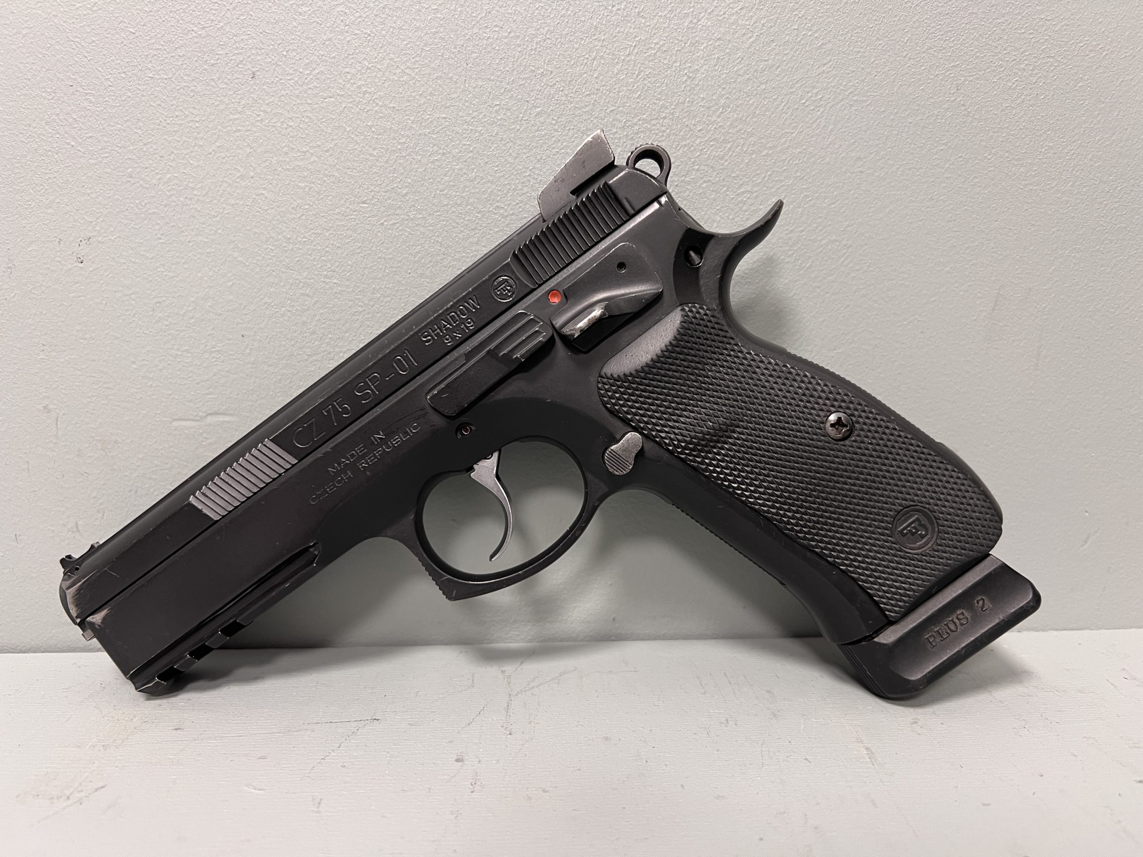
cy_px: 428
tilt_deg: -10.4
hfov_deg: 67.3
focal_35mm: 26
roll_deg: -0.1
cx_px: 572
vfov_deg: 53.1
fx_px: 859
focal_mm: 5.7
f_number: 1.5
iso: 160
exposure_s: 1/50
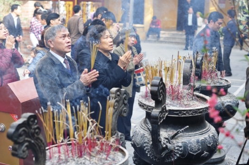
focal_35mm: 61
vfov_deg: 22.2
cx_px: 105
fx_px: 422
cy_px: 82
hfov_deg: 32.8
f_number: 3.2
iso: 250
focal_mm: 50
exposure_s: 1/500
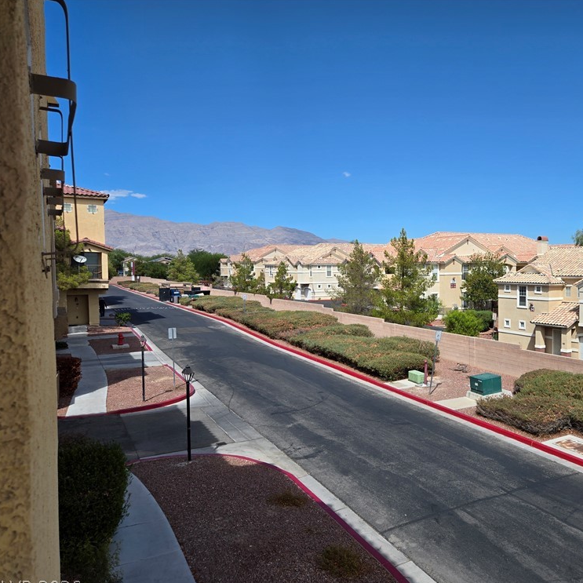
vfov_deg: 57.3
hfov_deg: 55.9
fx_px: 534
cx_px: 398
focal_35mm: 28
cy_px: 299
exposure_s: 1/2921
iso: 32
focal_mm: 5.4
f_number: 1.8
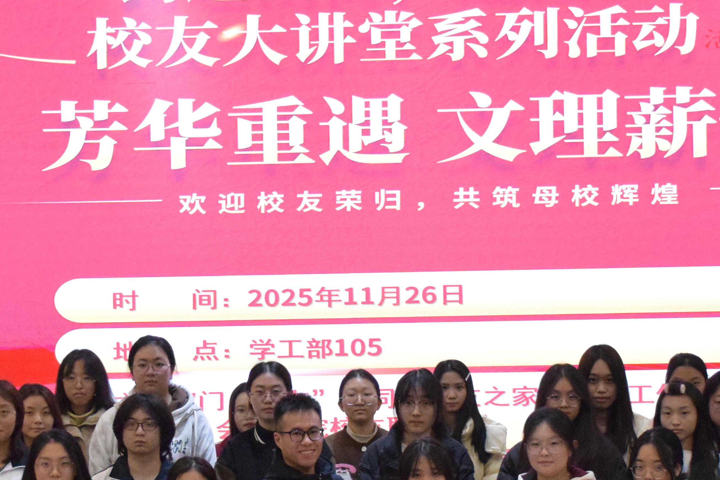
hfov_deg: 19.6
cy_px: 339
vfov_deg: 13.1
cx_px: 329
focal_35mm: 104
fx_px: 2080
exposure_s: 1/320
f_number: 5
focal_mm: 30
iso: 6400
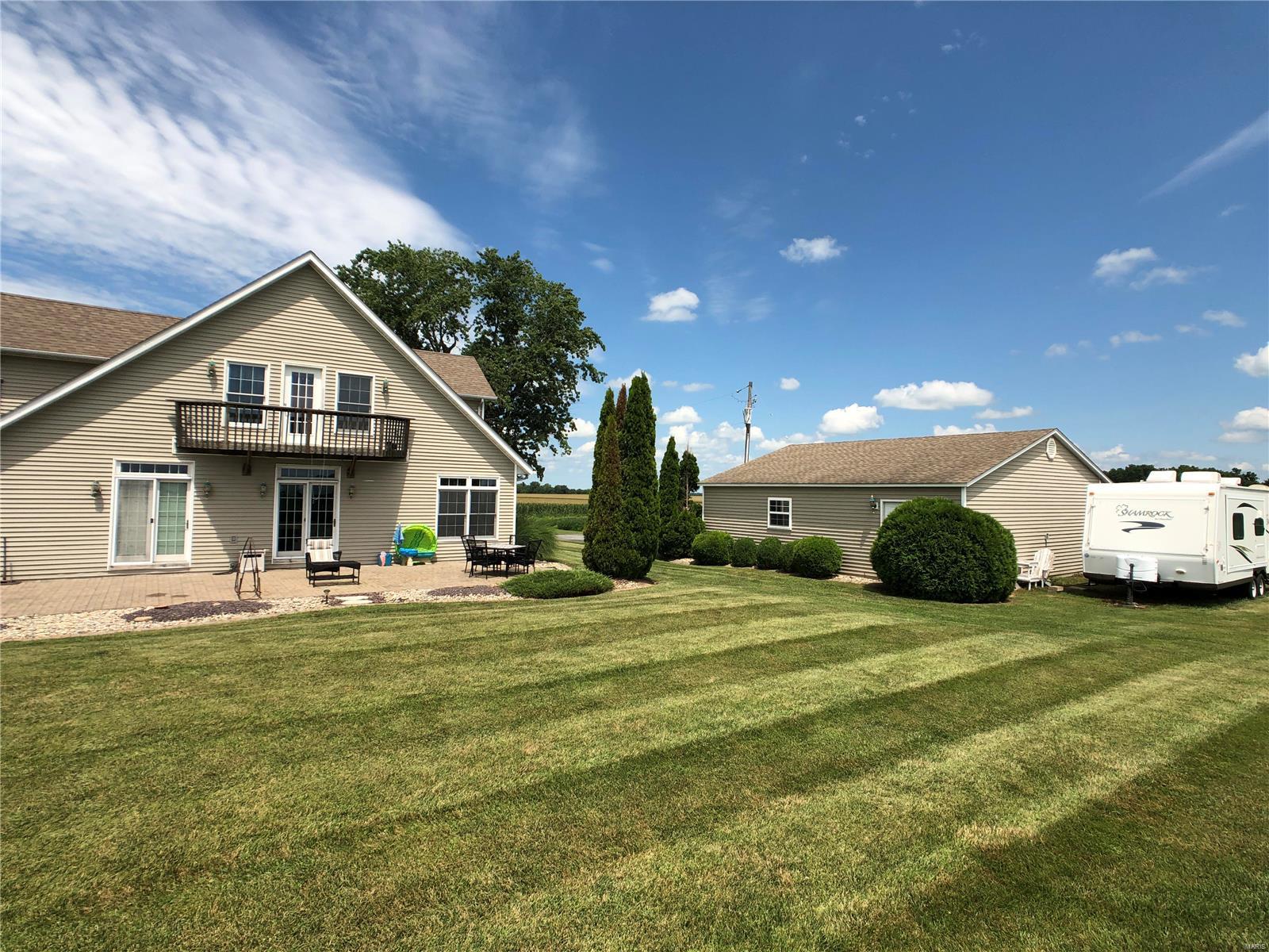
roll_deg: -0.1
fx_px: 1026
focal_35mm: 28
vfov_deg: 49.7
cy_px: 476
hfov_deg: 63.4
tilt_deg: +2.0
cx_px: 634
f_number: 1.8
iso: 20
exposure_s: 1/2208
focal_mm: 4
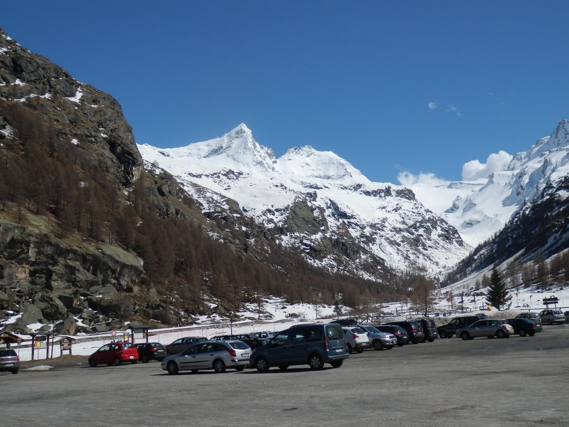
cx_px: 284
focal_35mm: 40
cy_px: 214
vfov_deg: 36.0
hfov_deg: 46.8
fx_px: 657
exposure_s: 1/250
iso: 80
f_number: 10.4
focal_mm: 7.3
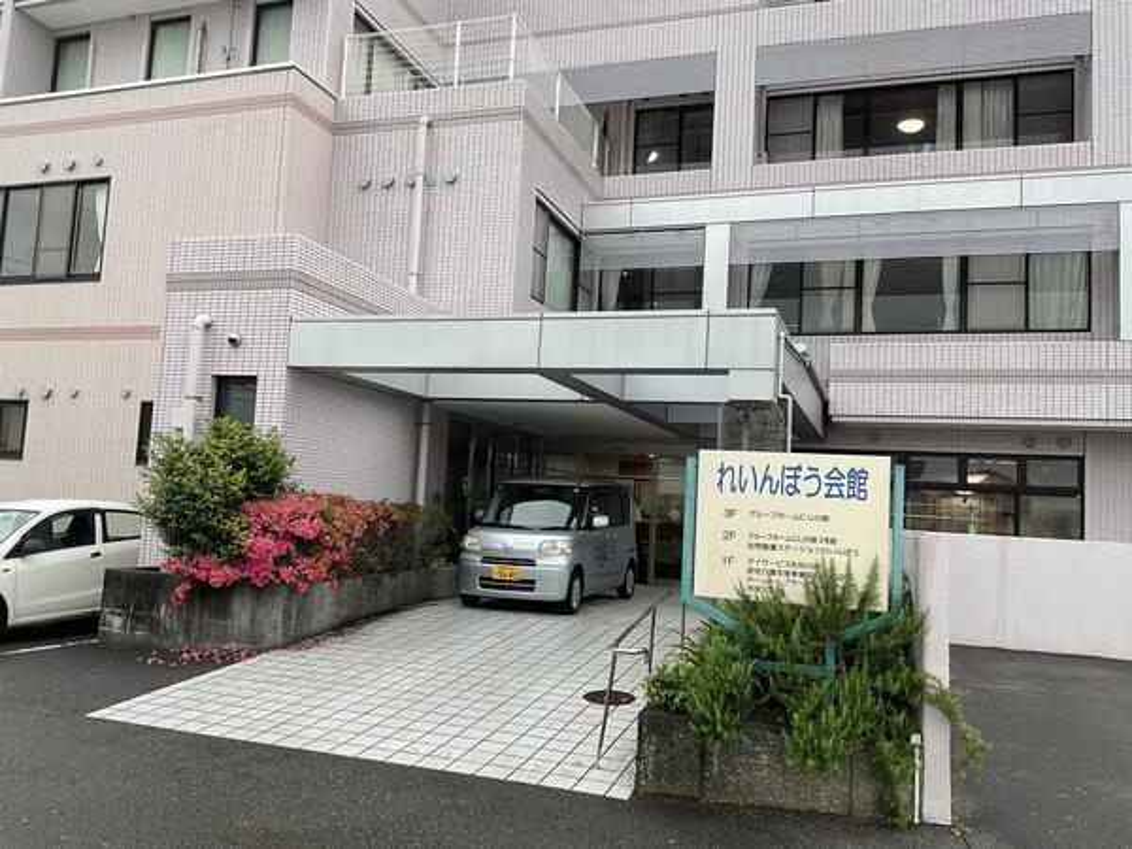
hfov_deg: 61.7
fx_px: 948
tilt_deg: +5.0
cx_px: 566
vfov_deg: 48.2
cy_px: 424
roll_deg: -2.9
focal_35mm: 29
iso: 16
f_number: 1.8
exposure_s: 1/207
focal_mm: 3
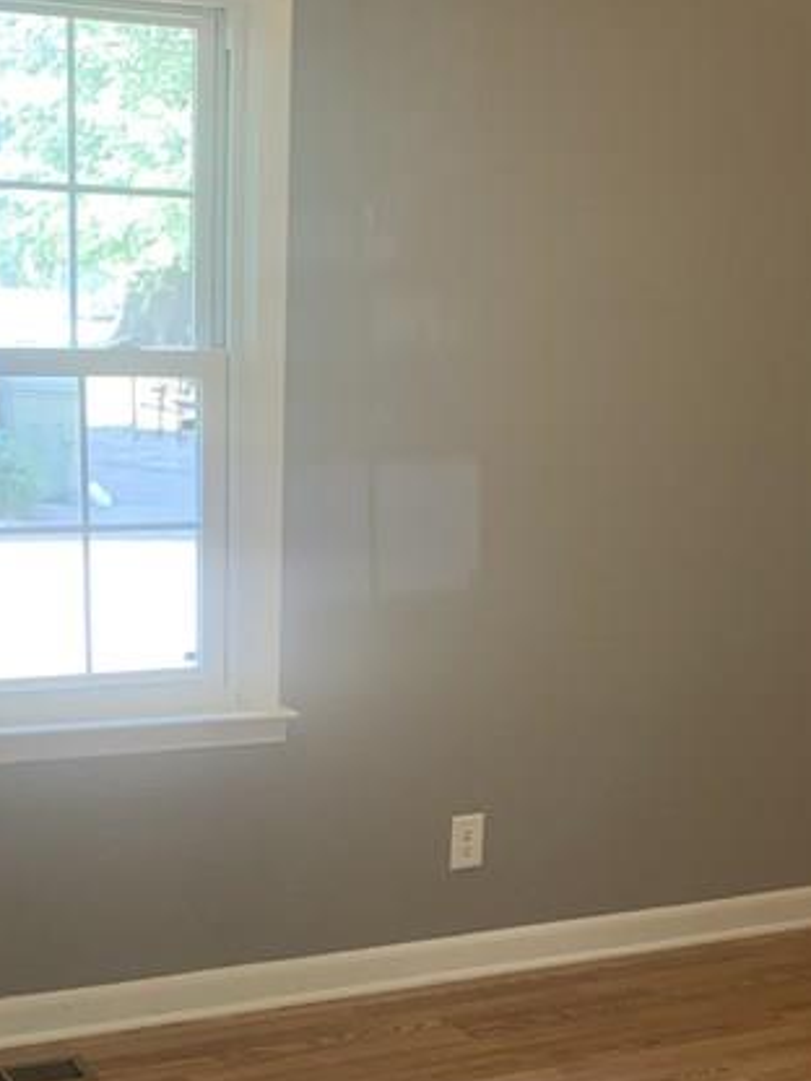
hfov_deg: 24.4
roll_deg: -1.3
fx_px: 1874
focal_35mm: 60
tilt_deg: -19.7
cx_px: 369
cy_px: 985
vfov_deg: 30.7
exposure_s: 1/60
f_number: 1.8
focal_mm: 4.25
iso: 100
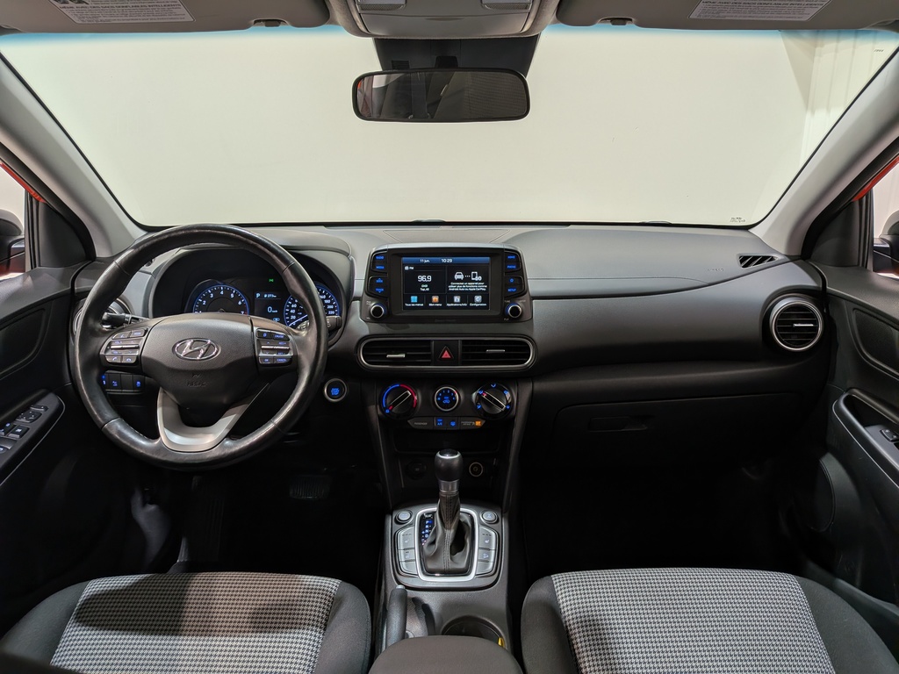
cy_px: 337
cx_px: 450
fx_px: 623
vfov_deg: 56.8
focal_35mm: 24
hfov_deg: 71.6
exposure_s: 1/120
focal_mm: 4.53
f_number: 1.7
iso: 31
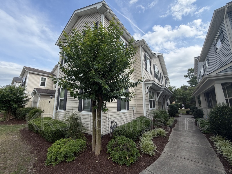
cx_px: 116
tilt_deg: +11.7
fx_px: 94
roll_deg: +0.7
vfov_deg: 85.7
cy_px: 87
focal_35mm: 14
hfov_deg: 102.1
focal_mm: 2.22
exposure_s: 1/770
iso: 32
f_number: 2.2
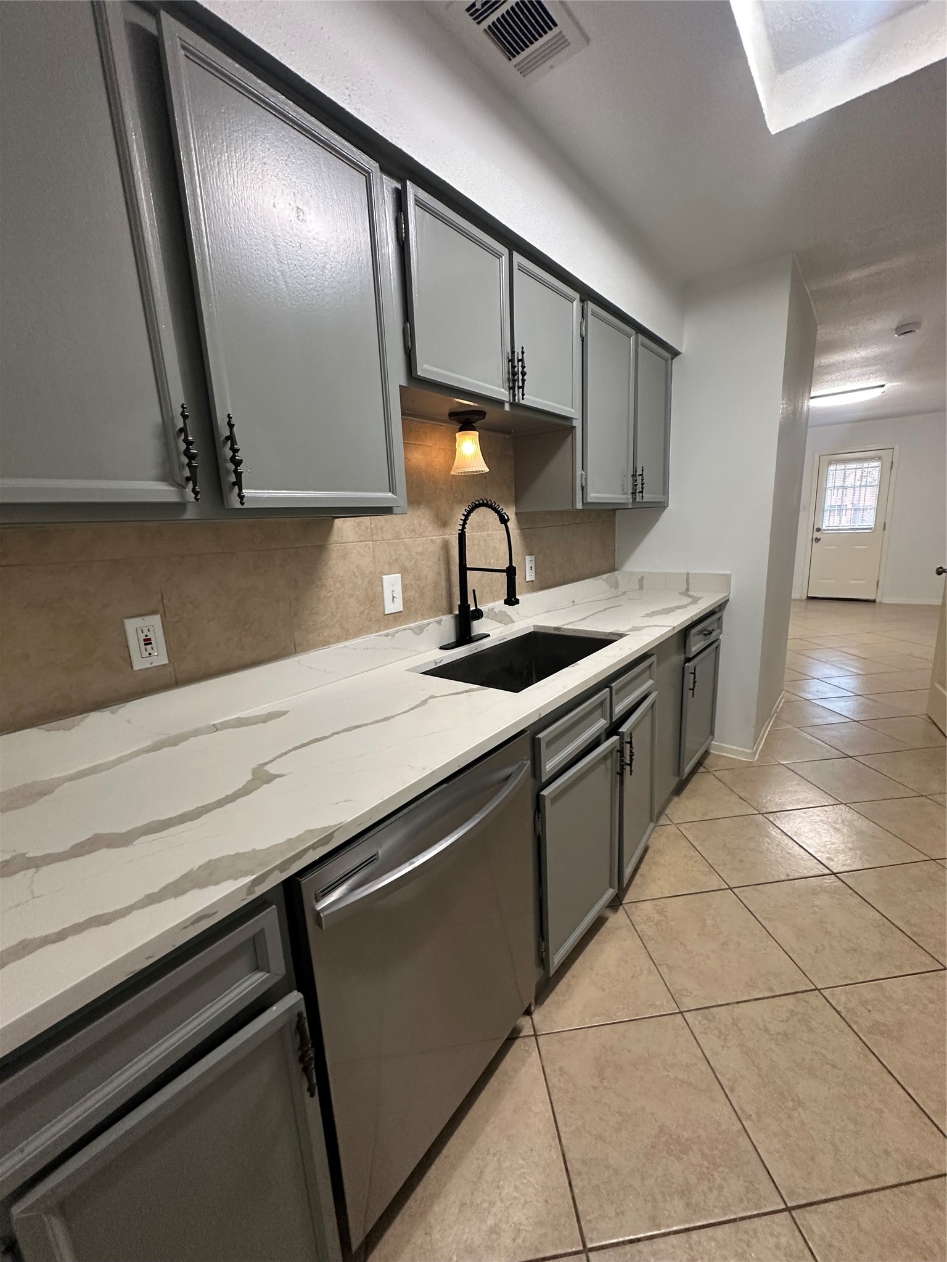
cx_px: 474
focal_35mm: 14
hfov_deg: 85.7
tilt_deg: -11.5
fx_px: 511
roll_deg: +2.0
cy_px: 631
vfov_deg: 102.1
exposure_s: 1/60
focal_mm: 2.22
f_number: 2.2
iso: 250
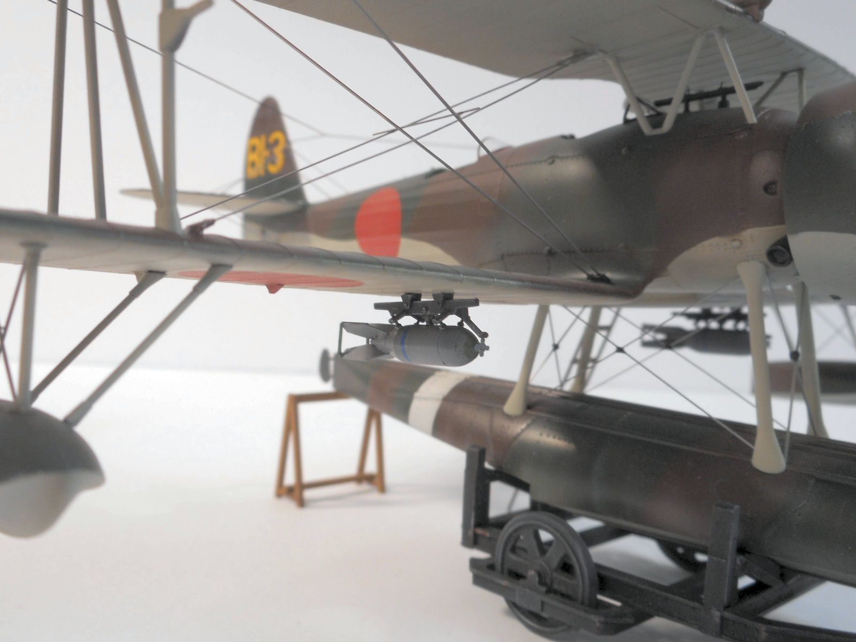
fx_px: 841
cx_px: 428
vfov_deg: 41.8
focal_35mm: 34
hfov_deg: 54.0
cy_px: 321
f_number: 4.2
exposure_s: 1/30
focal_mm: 6
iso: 80
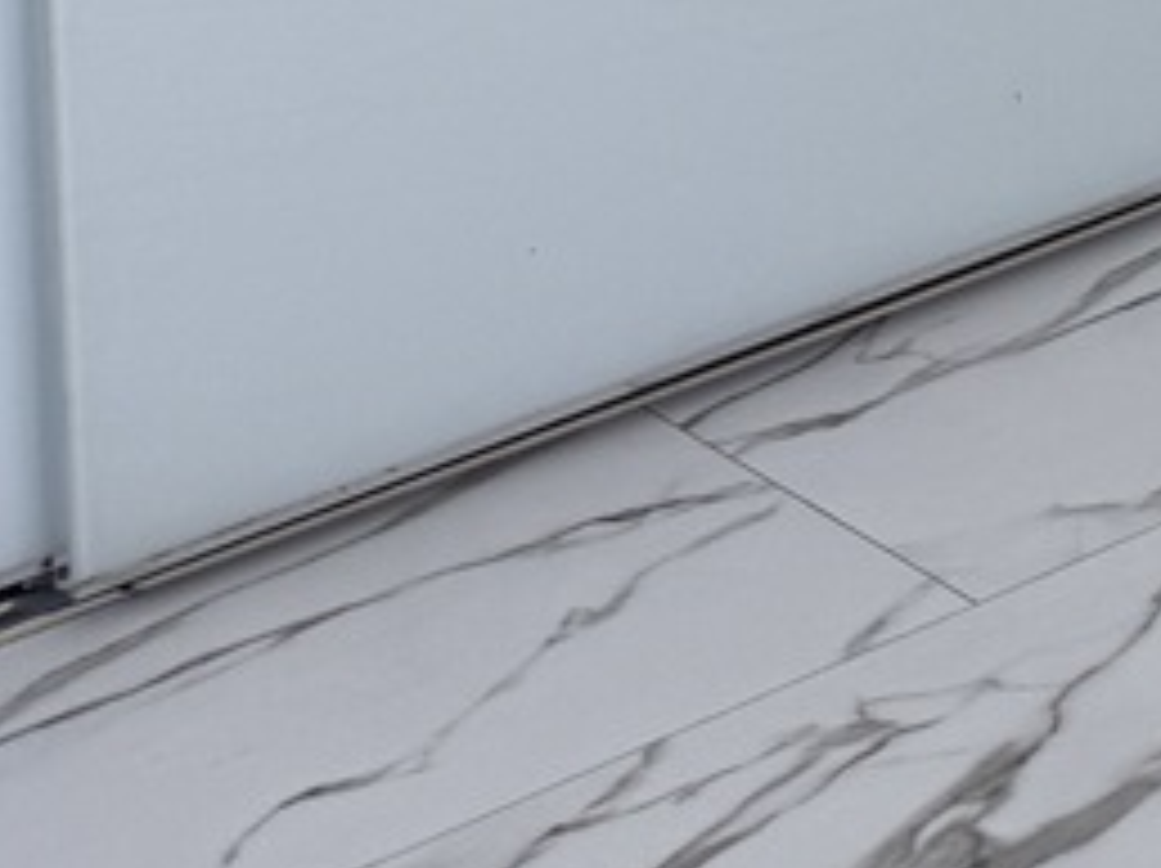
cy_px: -1354
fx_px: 4490
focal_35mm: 134
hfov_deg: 11.9
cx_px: 2799
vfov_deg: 9.6
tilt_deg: -4.4
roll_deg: -0.3
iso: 80
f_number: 1.78
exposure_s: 1/383
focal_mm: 6.76
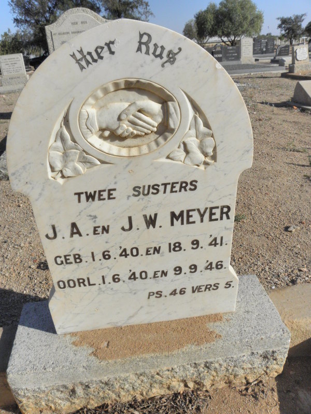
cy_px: 207
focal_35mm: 26
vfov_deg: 67.3
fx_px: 311
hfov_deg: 53.1
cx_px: 156
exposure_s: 1/1250
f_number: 6.3
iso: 200
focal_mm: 4.6
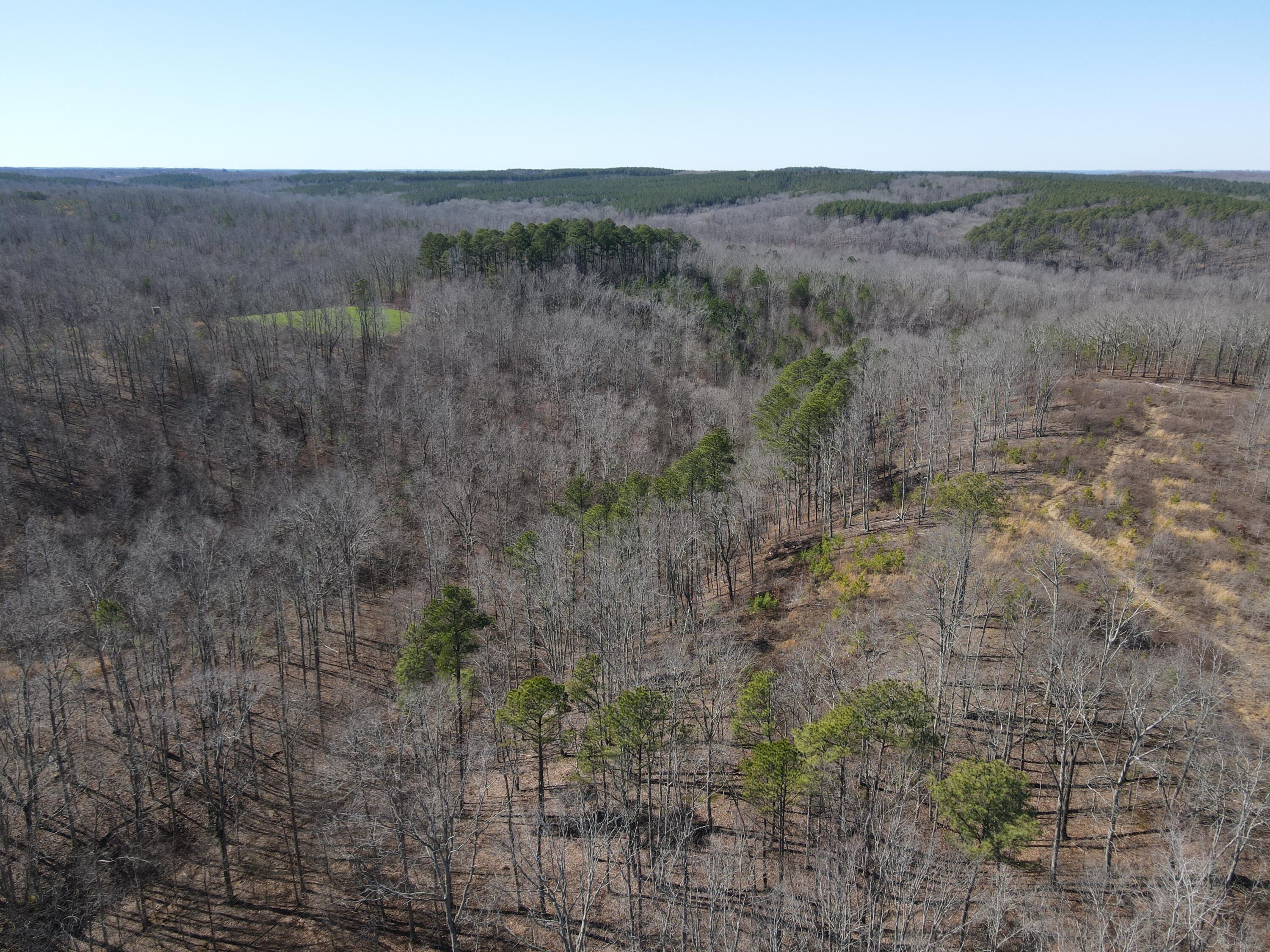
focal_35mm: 24
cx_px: 635
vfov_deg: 56.8
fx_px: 881
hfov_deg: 71.6
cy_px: 476
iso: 100
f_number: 2.8
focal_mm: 4.5
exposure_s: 1/400
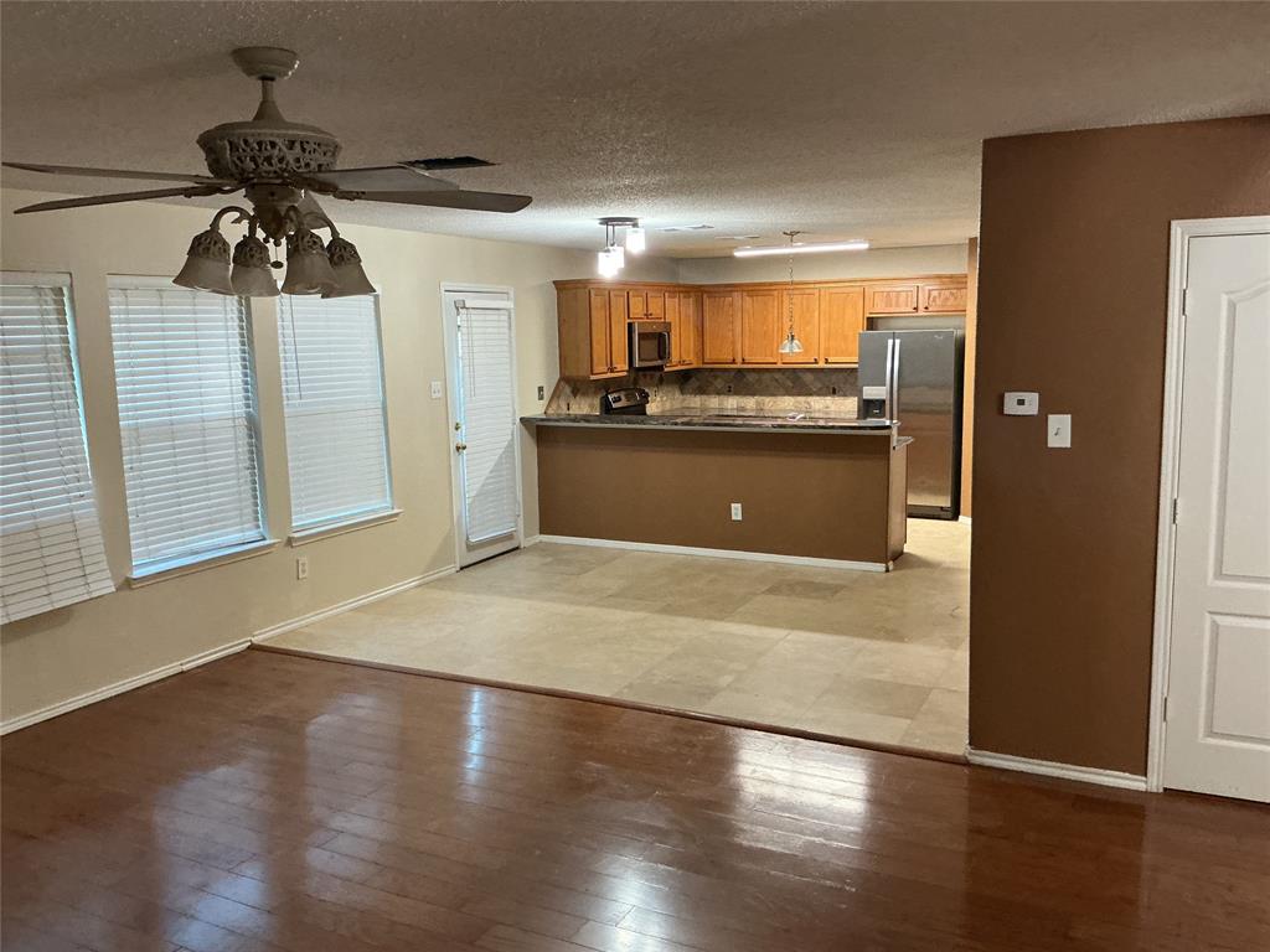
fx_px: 1064
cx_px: 635
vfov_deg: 48.2
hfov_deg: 61.7
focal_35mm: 29
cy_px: 476
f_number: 1.8
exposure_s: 1/60
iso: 250
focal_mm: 3
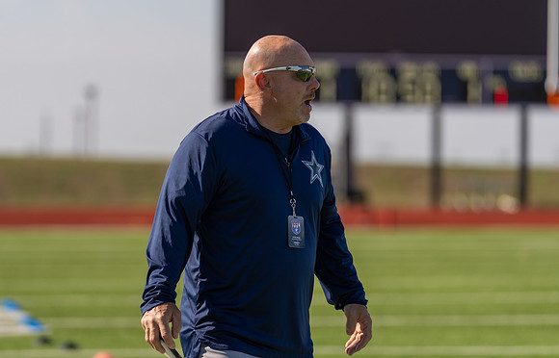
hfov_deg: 9.3
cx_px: 258
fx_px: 3439
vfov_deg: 6.0
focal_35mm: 224
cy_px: 167
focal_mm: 200
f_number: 3.5
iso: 100
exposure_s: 1/2000
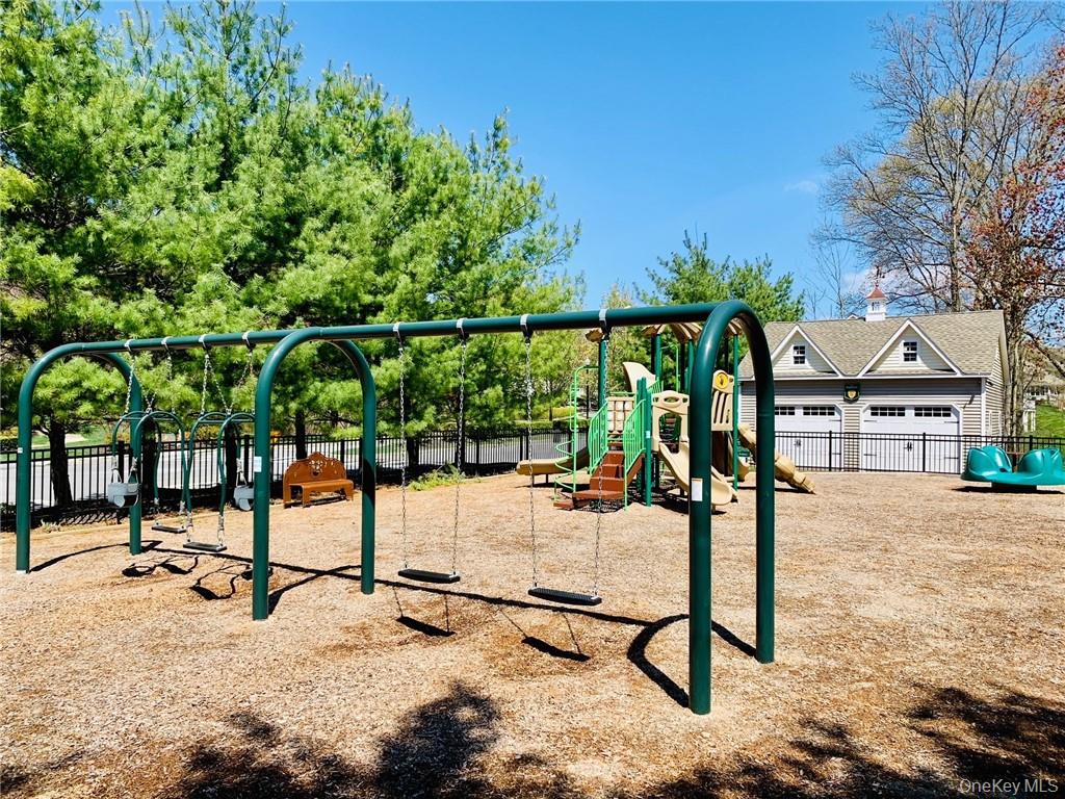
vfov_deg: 53.1
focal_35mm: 26
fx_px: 800
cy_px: 400
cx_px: 532
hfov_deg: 67.3
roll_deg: +1.0
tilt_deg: -2.6
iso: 25
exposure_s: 1/1585
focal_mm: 4.25
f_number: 1.8
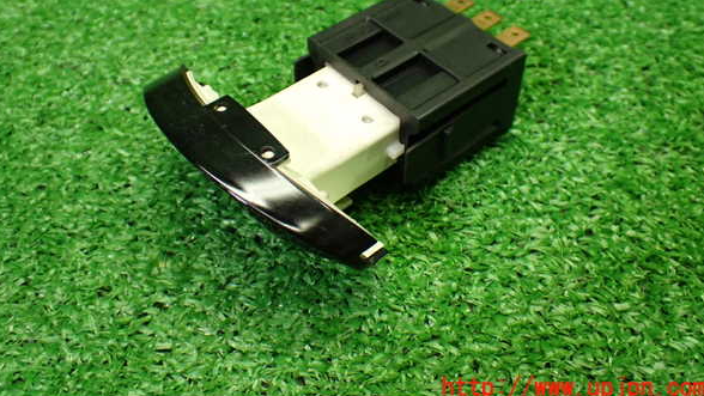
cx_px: 353
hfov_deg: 50.5
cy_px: 134
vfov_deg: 29.5
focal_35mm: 40
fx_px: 747
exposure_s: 1/160
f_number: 2.5
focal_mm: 6.37
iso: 640
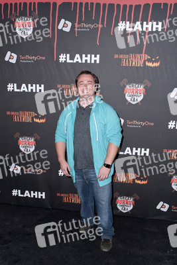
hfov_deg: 53.2
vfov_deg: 73.7
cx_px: 88
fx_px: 177
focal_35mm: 24
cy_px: 132
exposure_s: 1/400
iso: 400
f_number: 4.5
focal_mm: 24
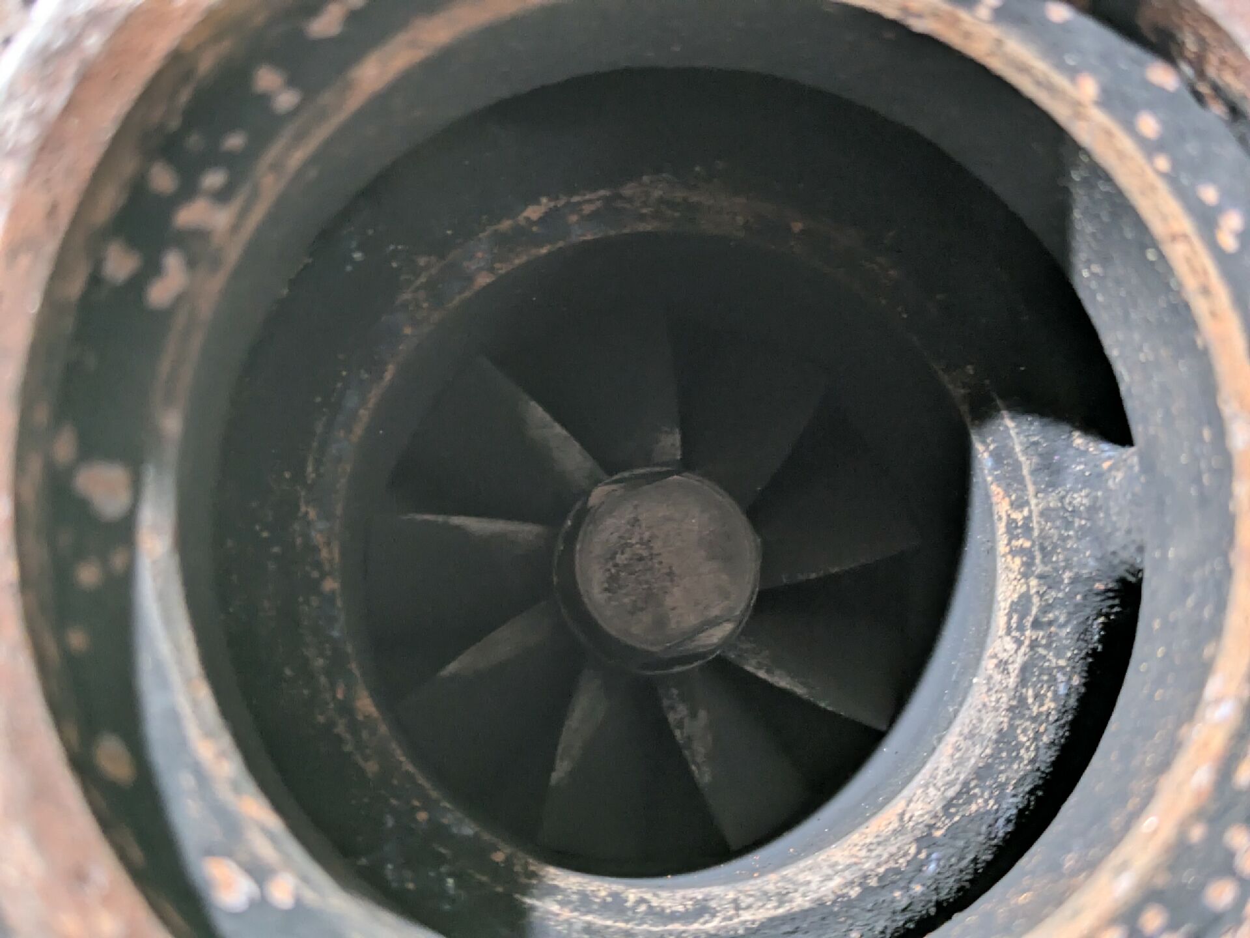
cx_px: 625
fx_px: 1842
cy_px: 469
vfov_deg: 28.6
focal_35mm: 51
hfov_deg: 37.5
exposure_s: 1/16.7
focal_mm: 5.43
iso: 178
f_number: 1.89
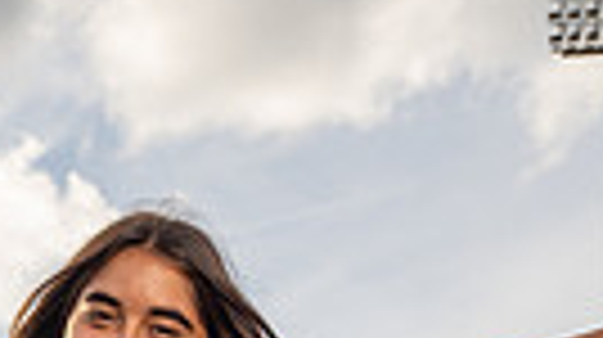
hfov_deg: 17.2
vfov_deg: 8.6
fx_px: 1964
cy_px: 910
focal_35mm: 123
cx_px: 36
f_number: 6.3
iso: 250
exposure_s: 1/500
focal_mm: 35
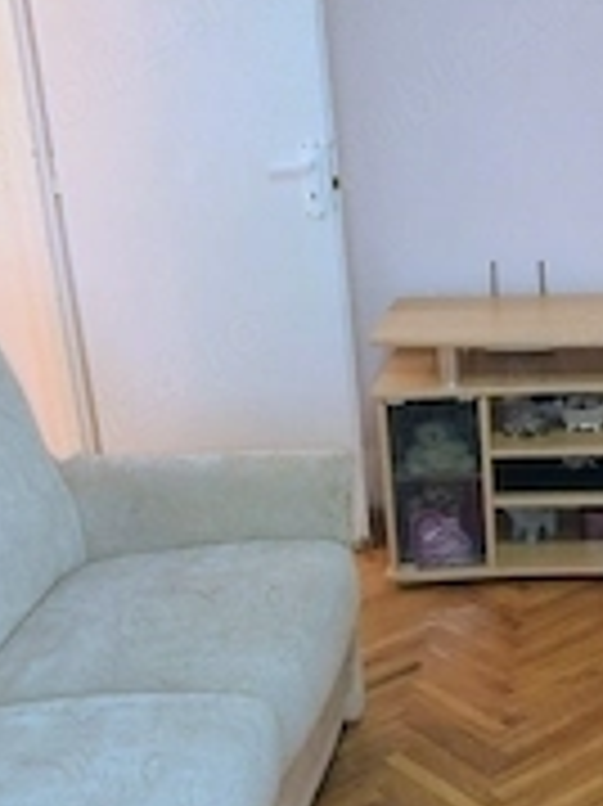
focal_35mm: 56
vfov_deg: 34.3
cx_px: 558
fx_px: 1302
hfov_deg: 25.2
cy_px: 473
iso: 2061
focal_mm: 4.71
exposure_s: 1/50.3
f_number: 1.7
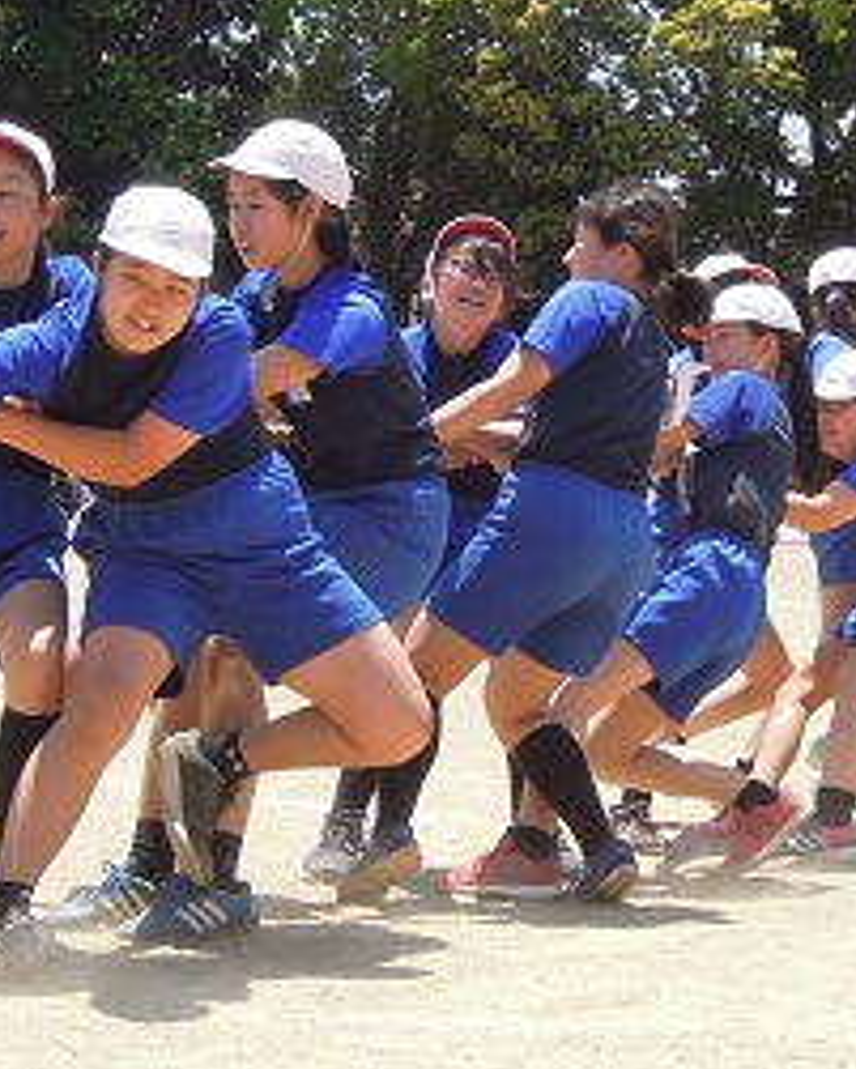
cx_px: 343
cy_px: 273
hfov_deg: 12.2
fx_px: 4019
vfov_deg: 15.1
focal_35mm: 127
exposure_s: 1/1000
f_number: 3.7
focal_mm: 9
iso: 160
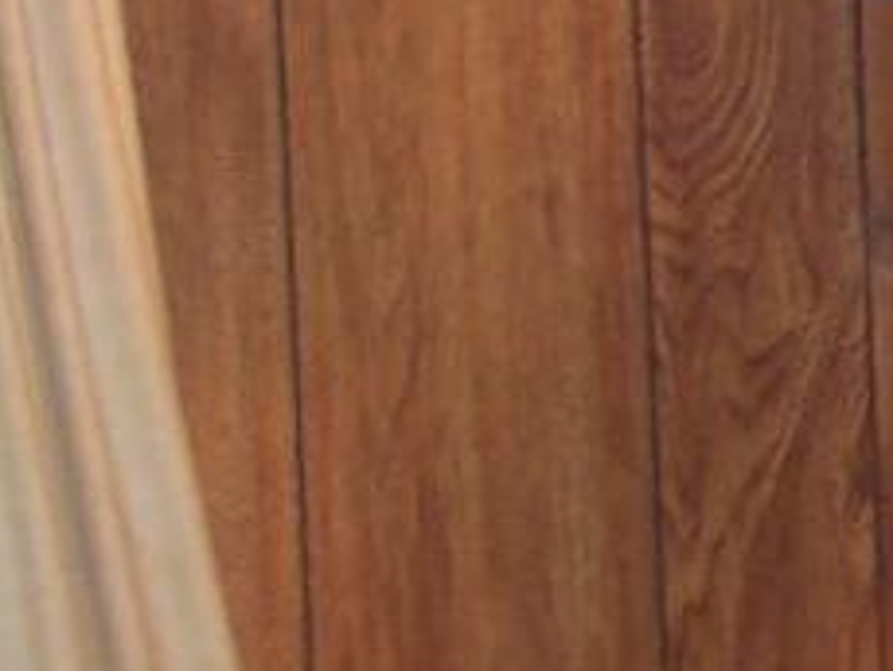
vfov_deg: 6.2
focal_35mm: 239
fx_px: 6169
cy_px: 445
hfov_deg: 7.5
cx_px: 2461
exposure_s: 1/30
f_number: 2.8
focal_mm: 8
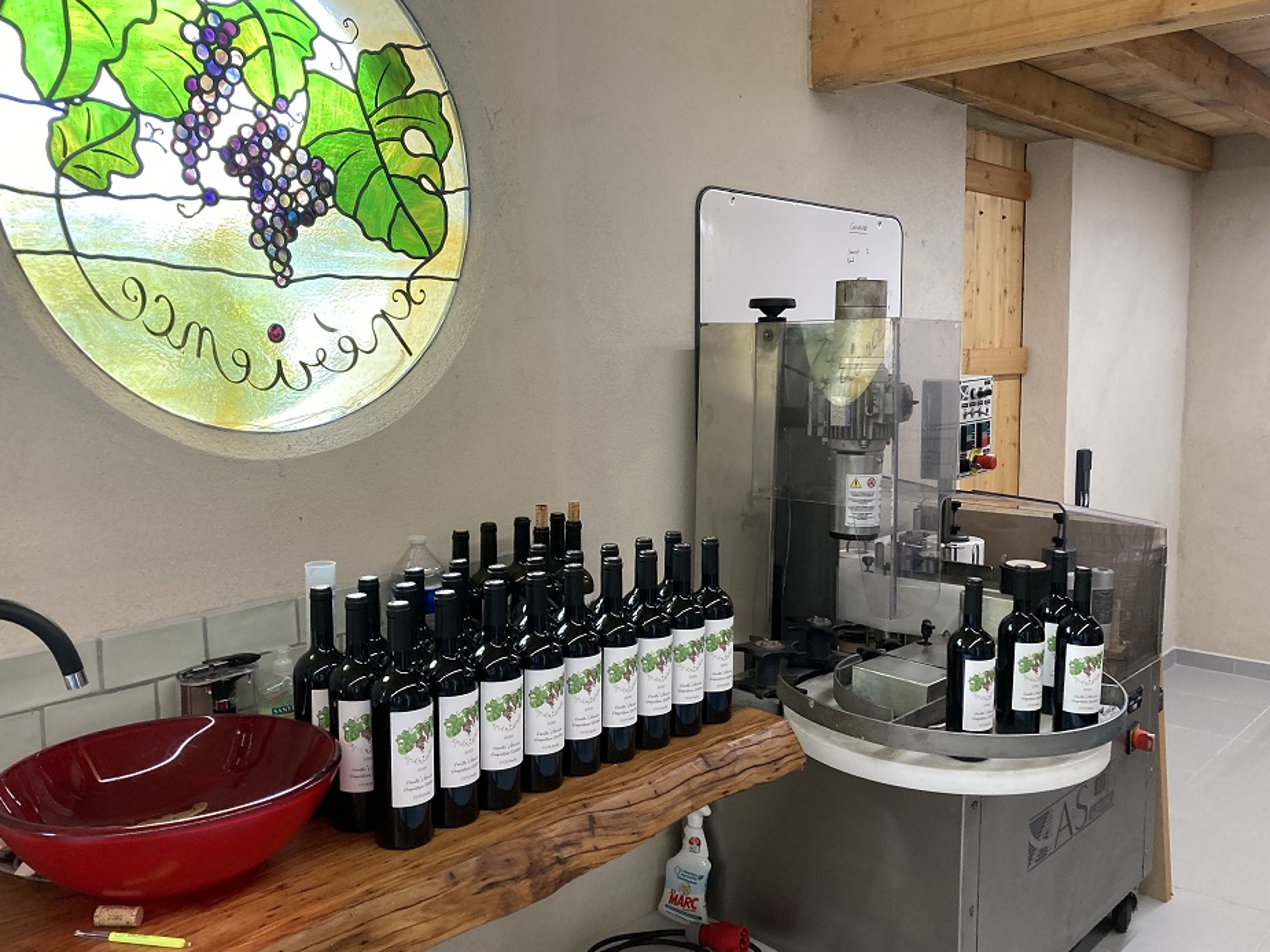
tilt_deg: -5.0
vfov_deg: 45.4
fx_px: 1137
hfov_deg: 58.3
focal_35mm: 31
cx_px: 637
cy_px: 457
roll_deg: +0.1
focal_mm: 3.99
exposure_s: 1/60
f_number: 1.8
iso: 100
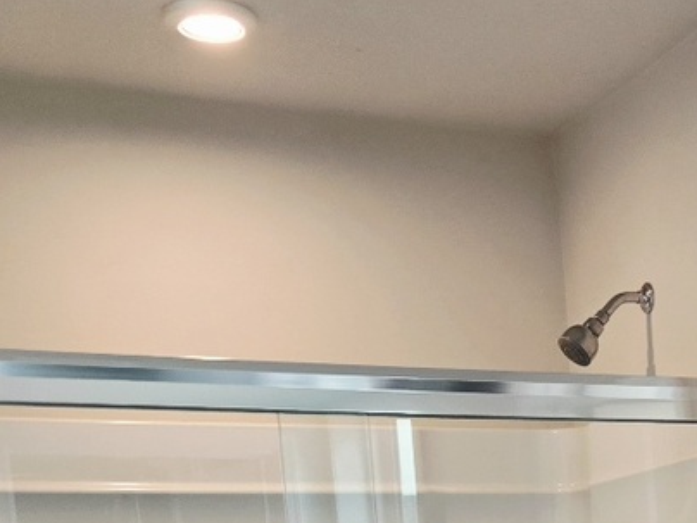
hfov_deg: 22.3
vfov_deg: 16.2
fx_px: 1651
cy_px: 818
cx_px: 797
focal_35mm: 82
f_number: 1.8
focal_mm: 5.4
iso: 64
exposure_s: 1/120
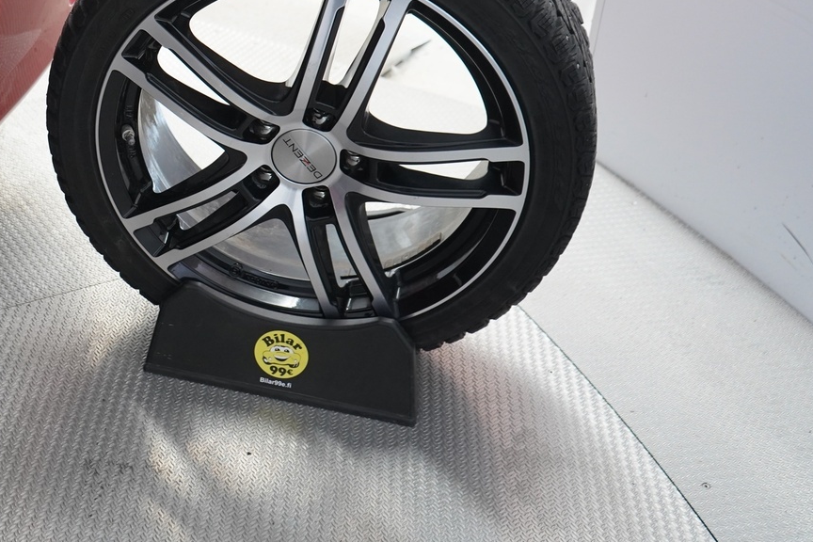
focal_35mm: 60
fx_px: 1355
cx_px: 56
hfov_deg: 31.6
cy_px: 137
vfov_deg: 22.4
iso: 1600
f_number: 4
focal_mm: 32
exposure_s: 1/60
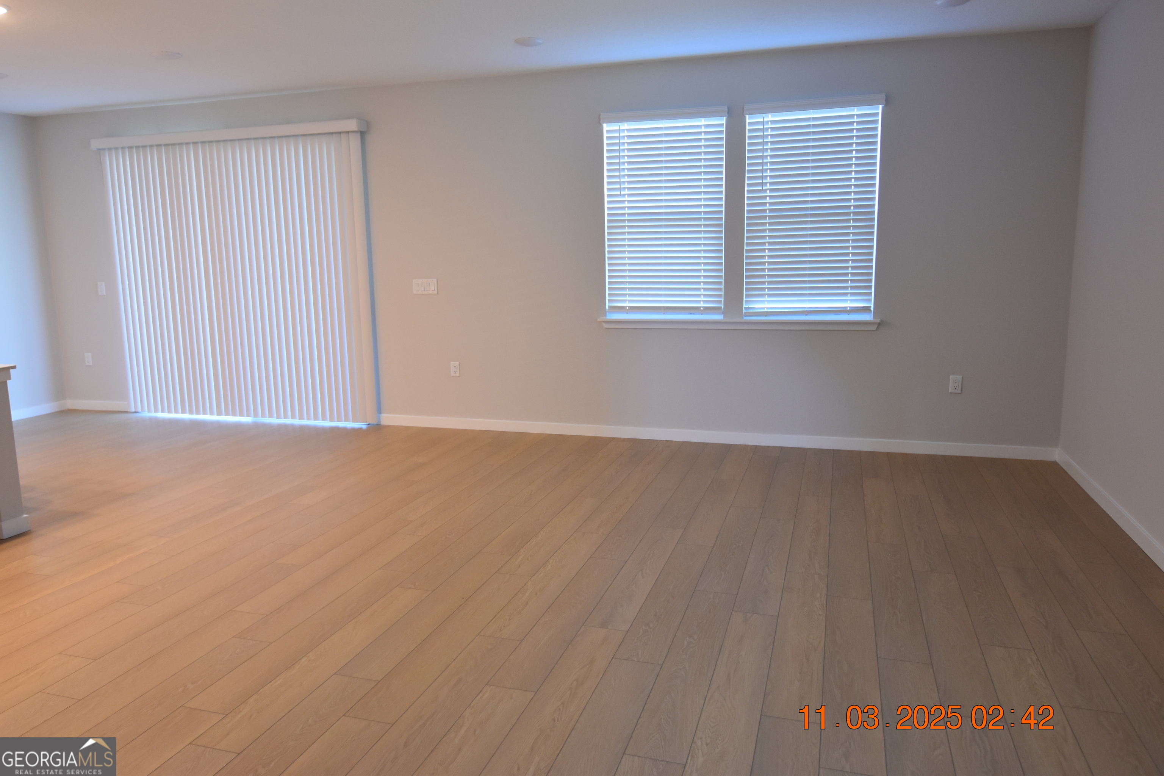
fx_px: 824
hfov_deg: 70.4
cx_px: 582
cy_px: 388
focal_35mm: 26
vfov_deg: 50.4
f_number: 2.8
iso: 900
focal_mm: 17
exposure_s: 1/125
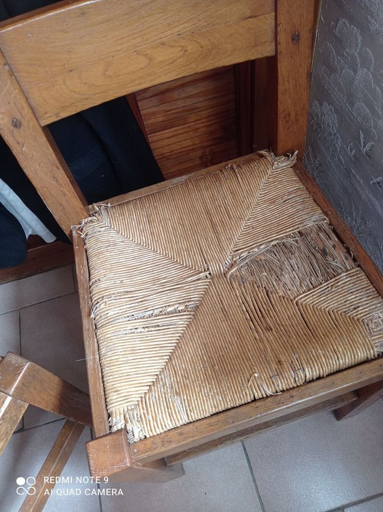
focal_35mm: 28
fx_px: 414
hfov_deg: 49.7
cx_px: 192
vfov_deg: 63.5
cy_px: 256
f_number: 1.79
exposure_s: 1/33.3
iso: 327
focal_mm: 4.74
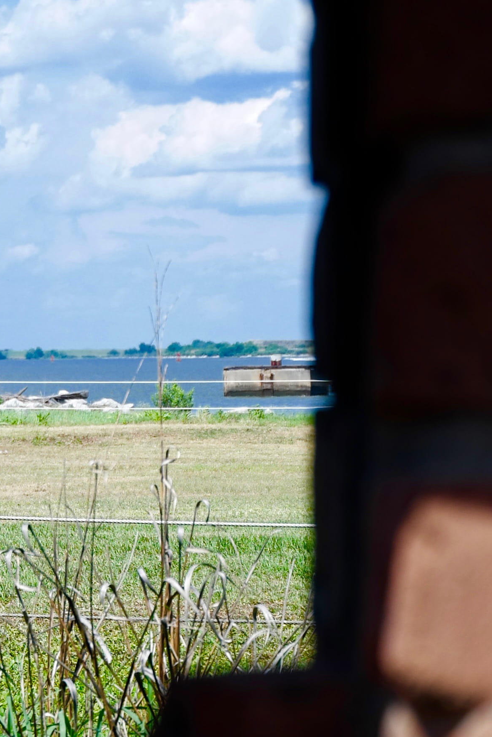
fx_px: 3382
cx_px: -66
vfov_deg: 12.4
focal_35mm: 165
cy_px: 496
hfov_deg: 8.3
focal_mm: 35
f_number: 2.8
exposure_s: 1/1250
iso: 100
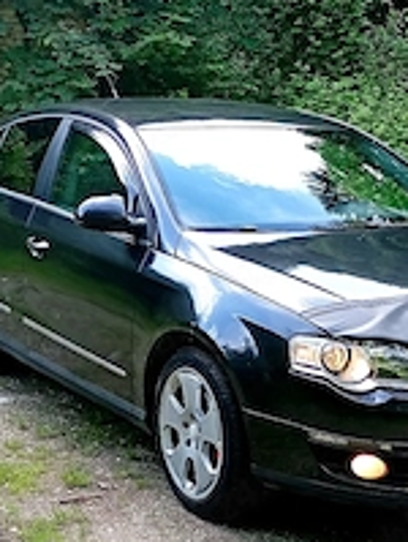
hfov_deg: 18.4
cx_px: 269
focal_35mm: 80
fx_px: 1253
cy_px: 335
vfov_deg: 24.3
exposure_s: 1/143
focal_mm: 3.84
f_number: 1.8
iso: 51
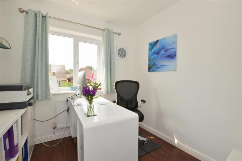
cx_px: 121
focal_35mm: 15
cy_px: 80
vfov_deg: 77.3
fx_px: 101
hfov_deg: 100.4
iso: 400
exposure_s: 1/20
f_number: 11
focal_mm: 10
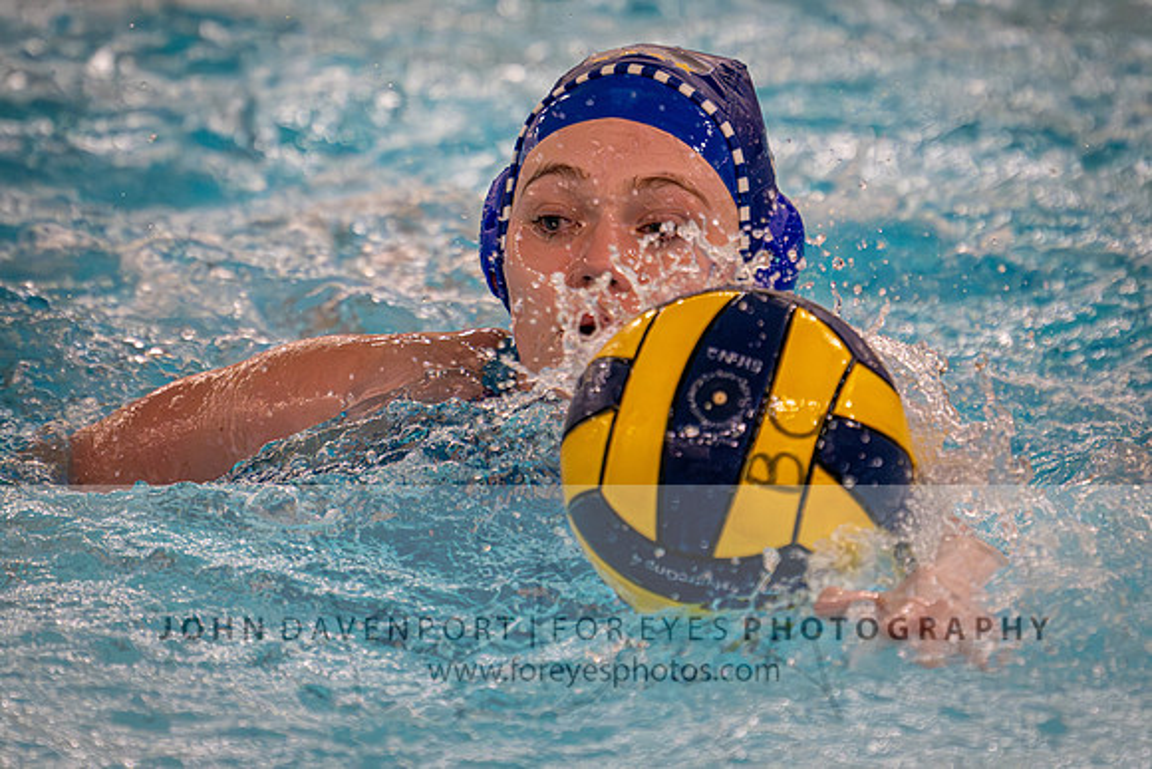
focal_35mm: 474
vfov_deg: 2.9
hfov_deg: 4.3
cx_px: 475
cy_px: 218
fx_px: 15176
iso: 8000
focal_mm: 280
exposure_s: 1/1000
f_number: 4
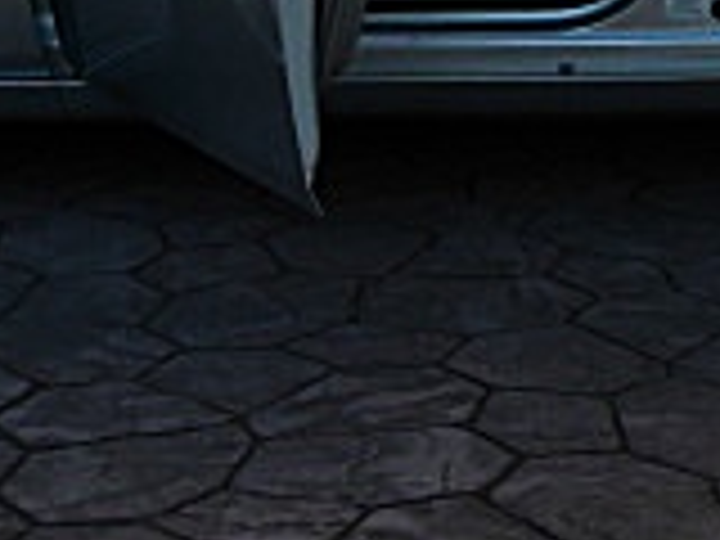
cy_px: -32
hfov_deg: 13.6
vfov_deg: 10.2
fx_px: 2995
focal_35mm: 144
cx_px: 630
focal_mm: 6.3
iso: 50
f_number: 2.8
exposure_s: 1/250
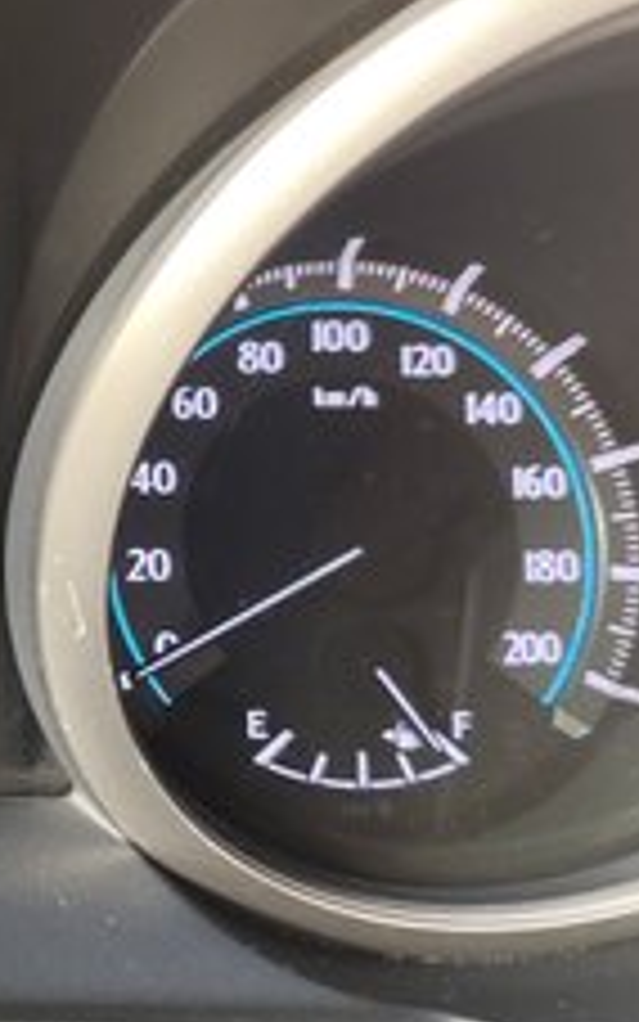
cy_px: 500
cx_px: -162
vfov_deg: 46.2
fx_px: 1197
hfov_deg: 26.1
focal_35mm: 43
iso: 320
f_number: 1.65
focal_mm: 6.19
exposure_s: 1/50
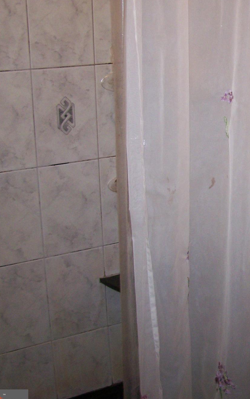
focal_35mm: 62
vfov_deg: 32.9
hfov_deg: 20.2
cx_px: 261
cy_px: 183
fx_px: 676
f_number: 2.8
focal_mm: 6.3
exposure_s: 1/60
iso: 160
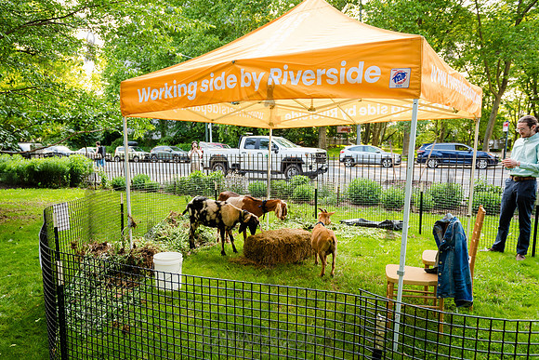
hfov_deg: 66.5
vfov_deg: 47.4
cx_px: 234
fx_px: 409
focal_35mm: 27
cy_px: 201
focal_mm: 24
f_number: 3.5
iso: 500
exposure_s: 1/250
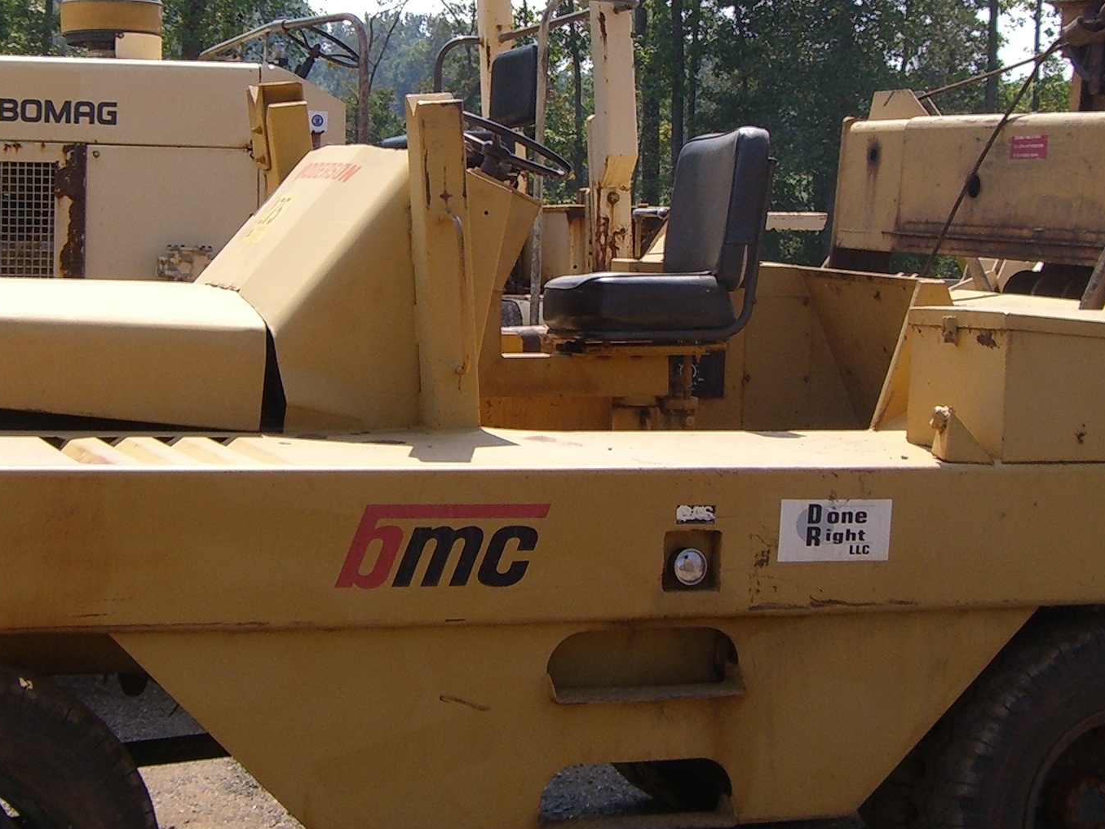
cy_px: 157
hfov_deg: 24.7
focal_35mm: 79
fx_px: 2522
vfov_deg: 18.5
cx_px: 472
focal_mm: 6.2
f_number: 4.3
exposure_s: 1/500
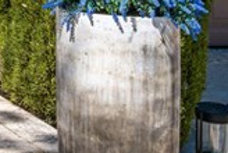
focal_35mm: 140
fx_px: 889
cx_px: -434
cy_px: -179
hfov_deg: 10.7
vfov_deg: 9.1
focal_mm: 22.5
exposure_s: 1/125
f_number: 11
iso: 80
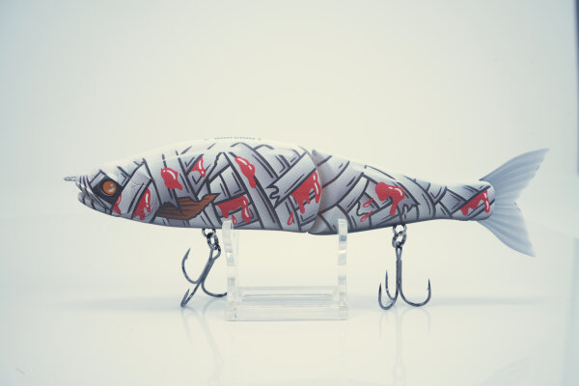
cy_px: 193
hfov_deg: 54.4
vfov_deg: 37.9
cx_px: 290
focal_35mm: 35
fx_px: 563
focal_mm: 35
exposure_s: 1/8
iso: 100
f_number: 13
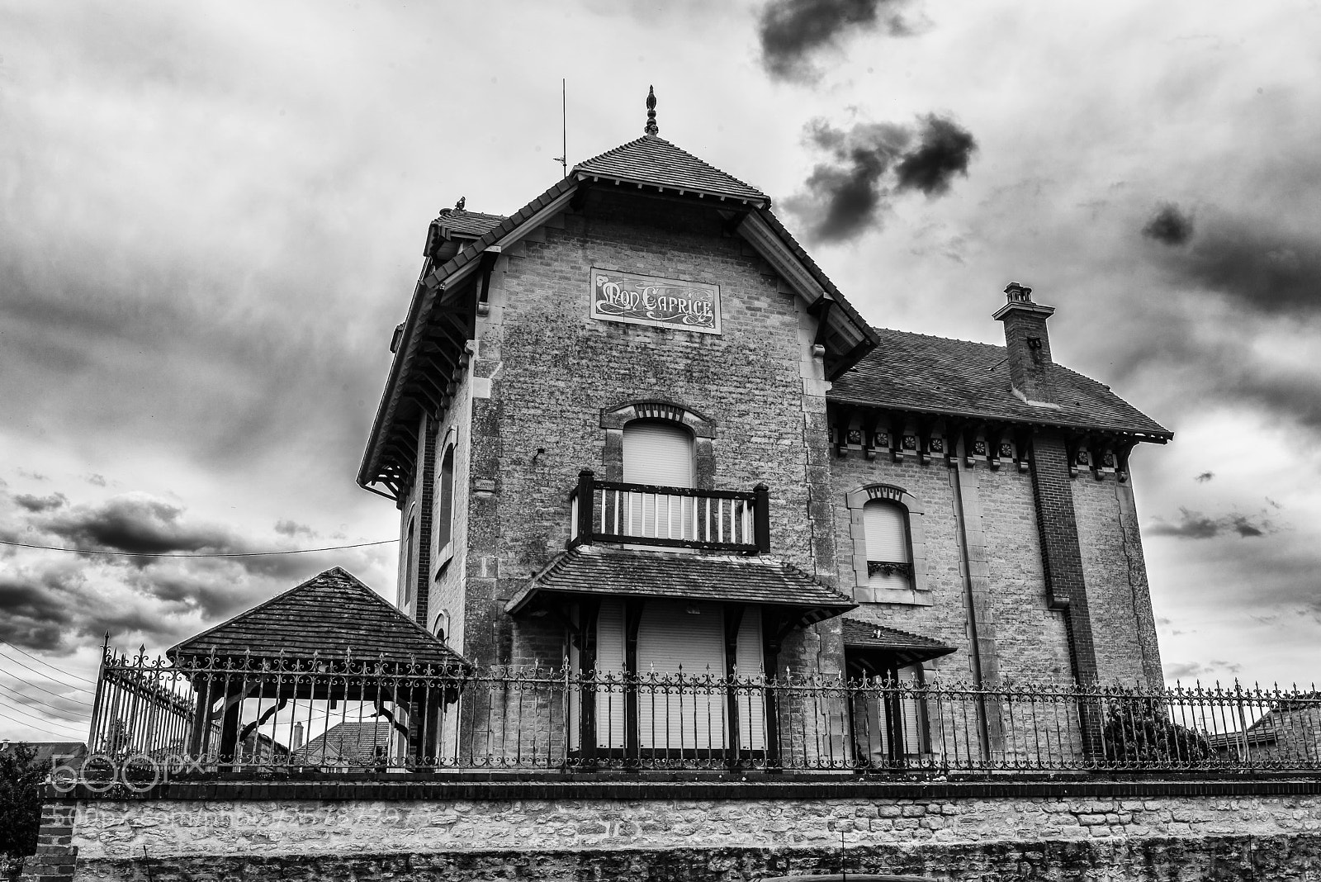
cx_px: 660
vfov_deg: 41.1
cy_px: 441
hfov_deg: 58.7
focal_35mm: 32
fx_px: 1175
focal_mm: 32
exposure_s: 1/100
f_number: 13
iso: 100
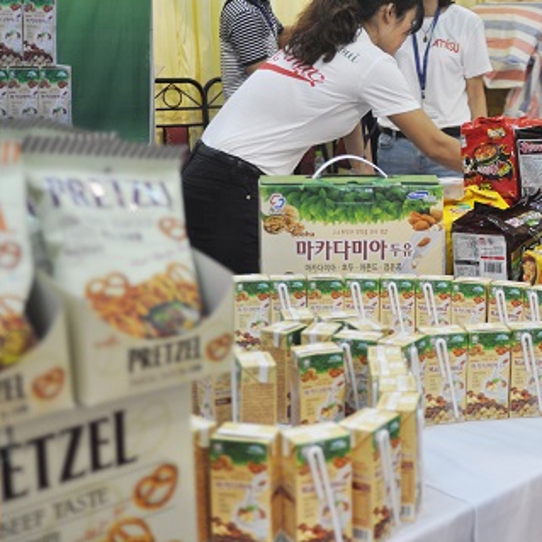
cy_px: 267
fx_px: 3714
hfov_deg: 8.3
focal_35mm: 210
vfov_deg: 8.3
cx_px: 423
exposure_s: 1/160
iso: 500
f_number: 4.5
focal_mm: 105
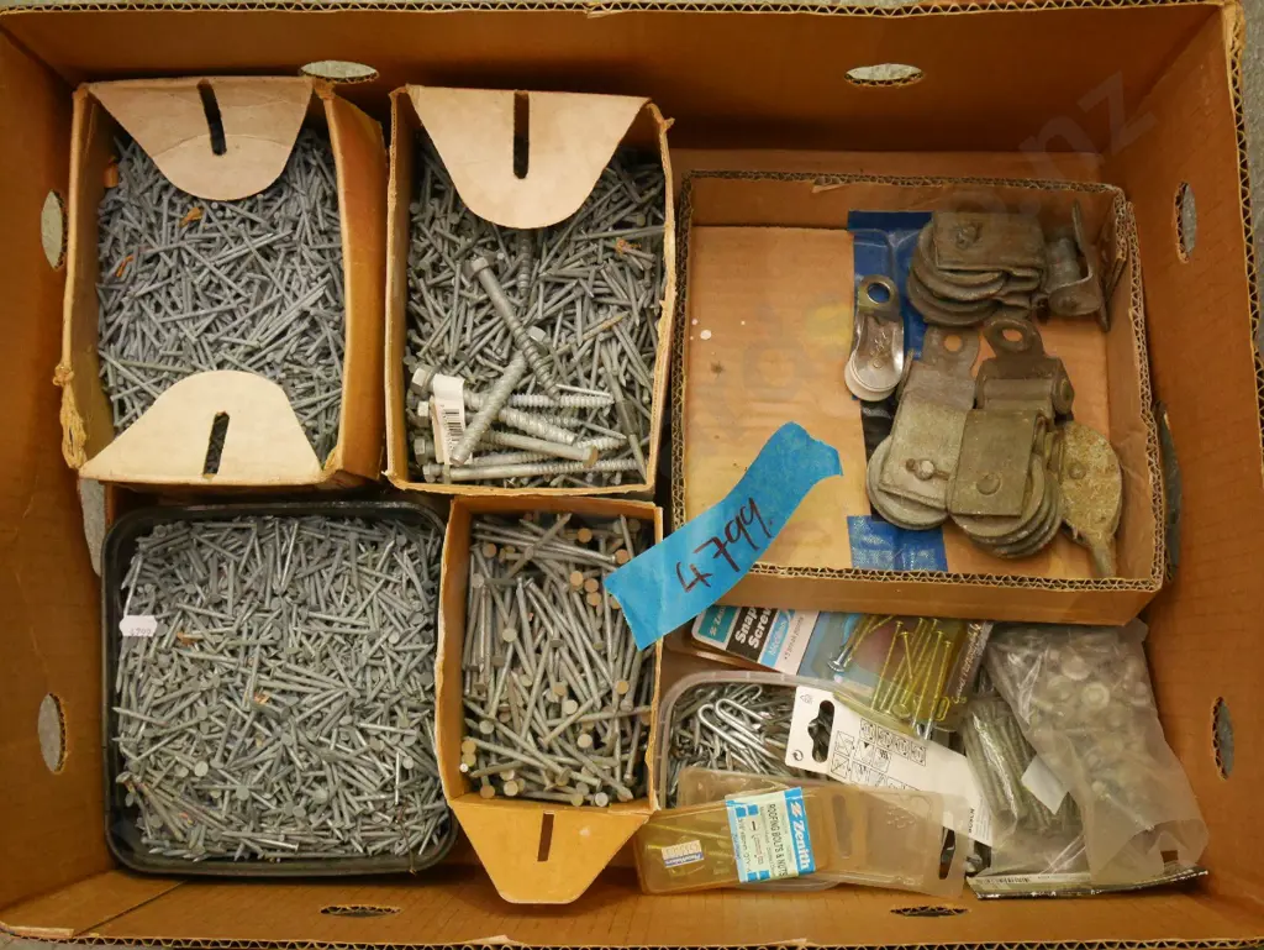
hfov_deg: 36.8
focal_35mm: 52
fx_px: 1900
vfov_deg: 28.1
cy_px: 475
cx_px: 632
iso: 3200
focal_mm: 26
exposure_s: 1/125
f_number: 5.3
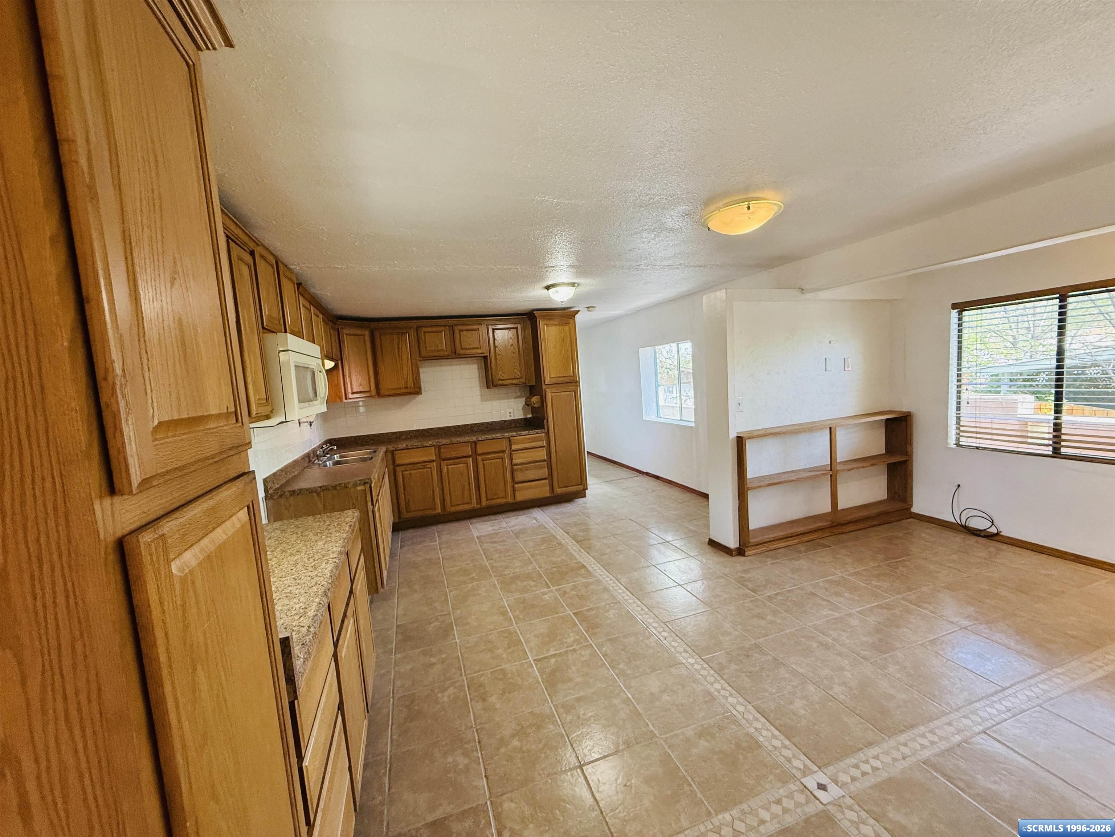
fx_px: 451
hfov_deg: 102.1
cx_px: 558
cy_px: 418
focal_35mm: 14
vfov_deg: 85.7
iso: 250
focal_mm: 2.22
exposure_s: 1/120
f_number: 2.2
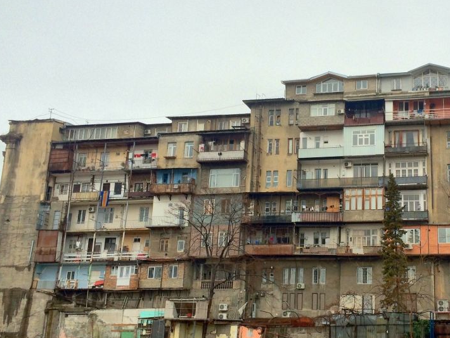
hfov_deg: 37.8
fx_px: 637
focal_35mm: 49
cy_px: 160
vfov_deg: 29.7
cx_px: 342
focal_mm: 4.15
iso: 32
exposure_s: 1/423
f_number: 2.2
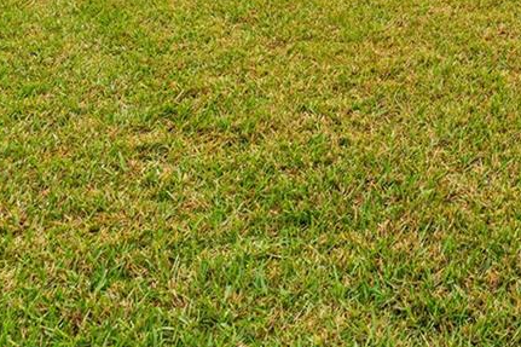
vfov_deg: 20.5
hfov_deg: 29.1
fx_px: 801
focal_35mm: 55
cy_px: -190
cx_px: 681
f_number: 7.1
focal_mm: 14.9
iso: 320
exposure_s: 1/400
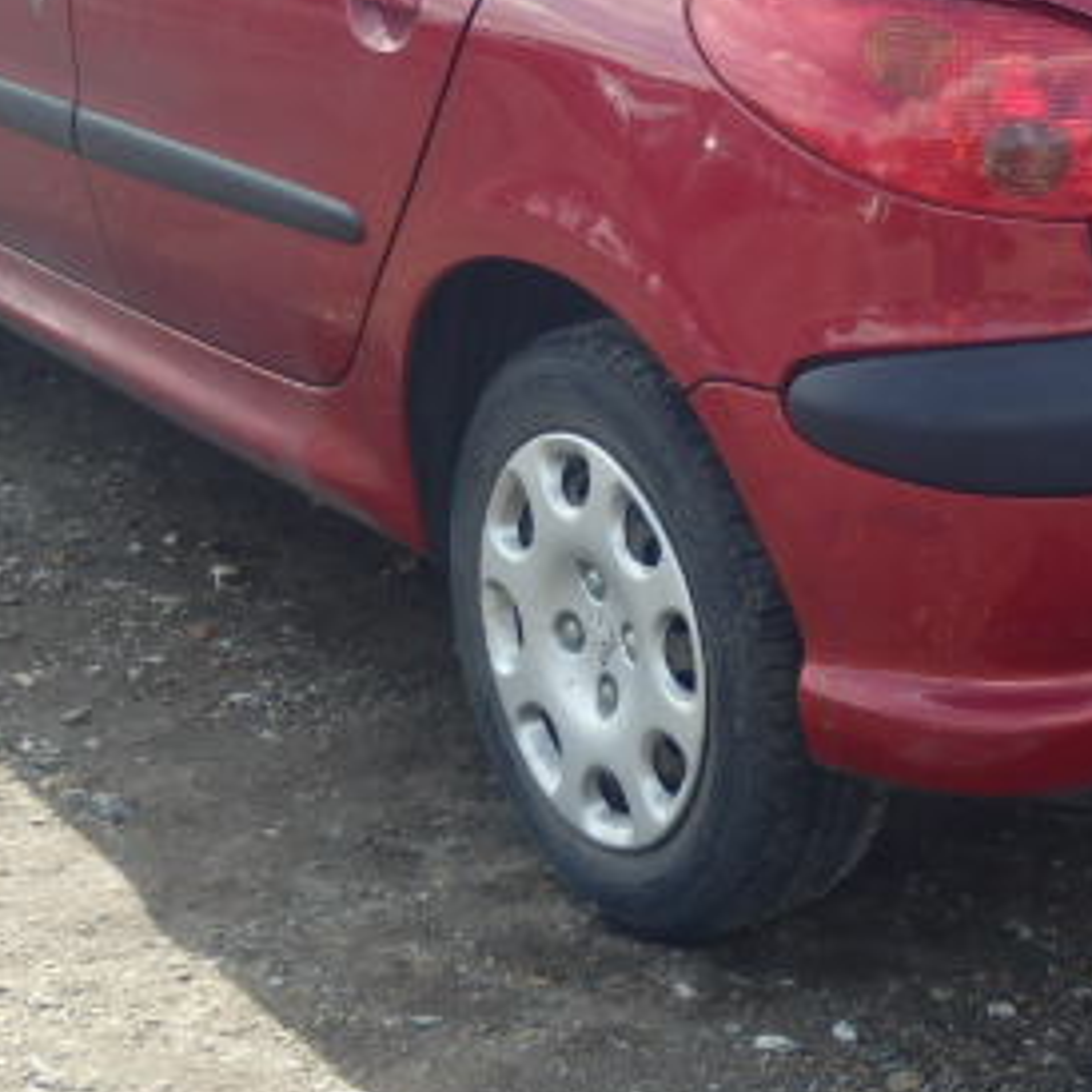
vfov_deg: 18.1
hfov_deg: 18.1
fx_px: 3391
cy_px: 191
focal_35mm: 95
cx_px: 857
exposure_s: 1/160
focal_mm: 8.3
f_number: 4.9
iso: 125
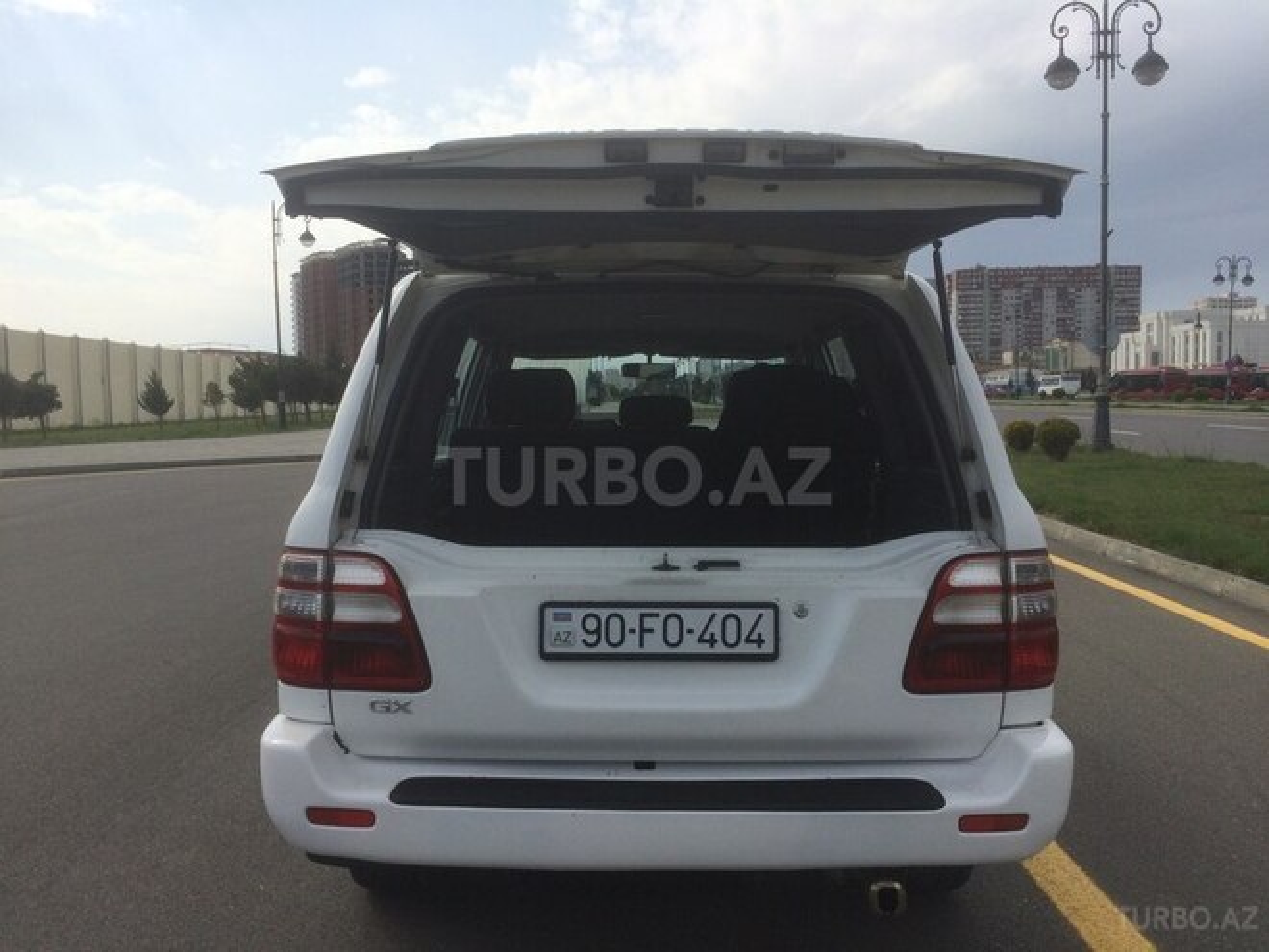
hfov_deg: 61.7
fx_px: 1063
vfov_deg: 48.2
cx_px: 634
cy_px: 476
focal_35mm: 29
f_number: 2.2
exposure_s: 1/2740
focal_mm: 4.15
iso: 32
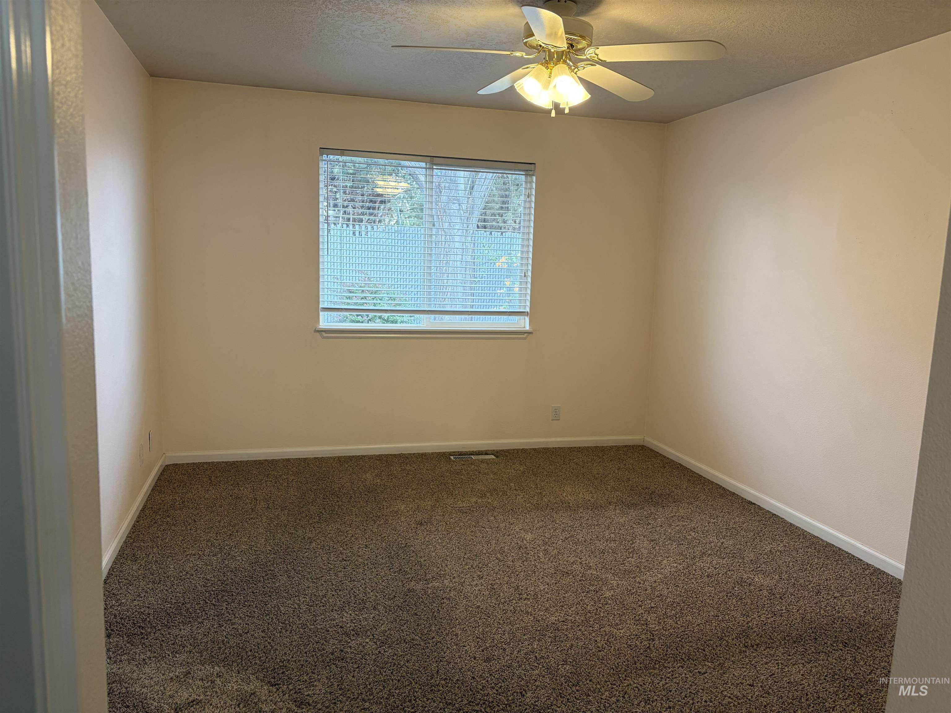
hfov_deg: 67.3
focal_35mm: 26
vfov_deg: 53.1
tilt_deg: -7.7
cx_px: 476
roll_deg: -2.2
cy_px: 356
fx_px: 714
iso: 80
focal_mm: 5.96
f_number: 1.6
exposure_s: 1/60
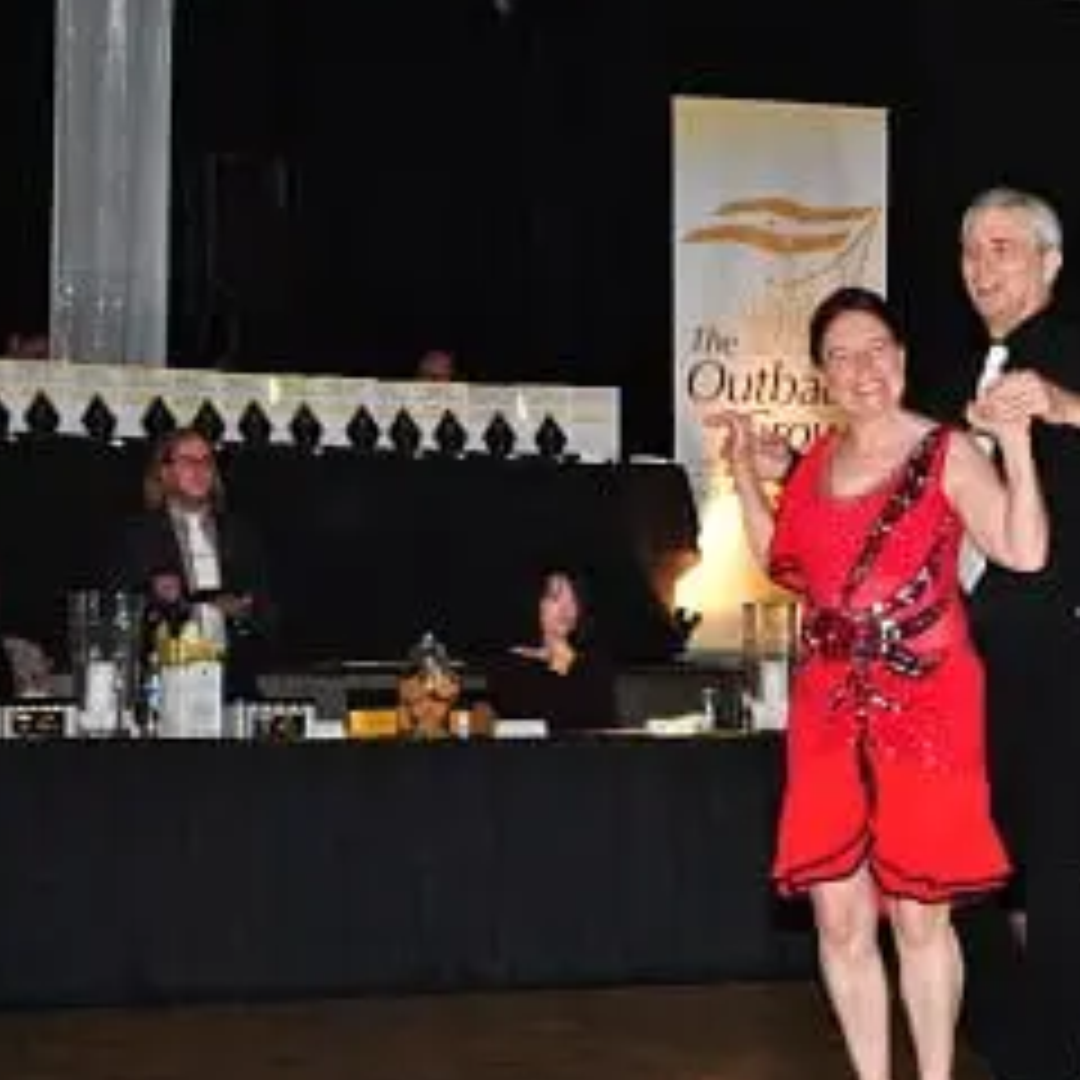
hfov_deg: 14.9
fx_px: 4120
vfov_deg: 14.9
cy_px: 520
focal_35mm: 117
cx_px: 846
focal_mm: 55
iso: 400
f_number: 5.6
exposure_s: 1/60
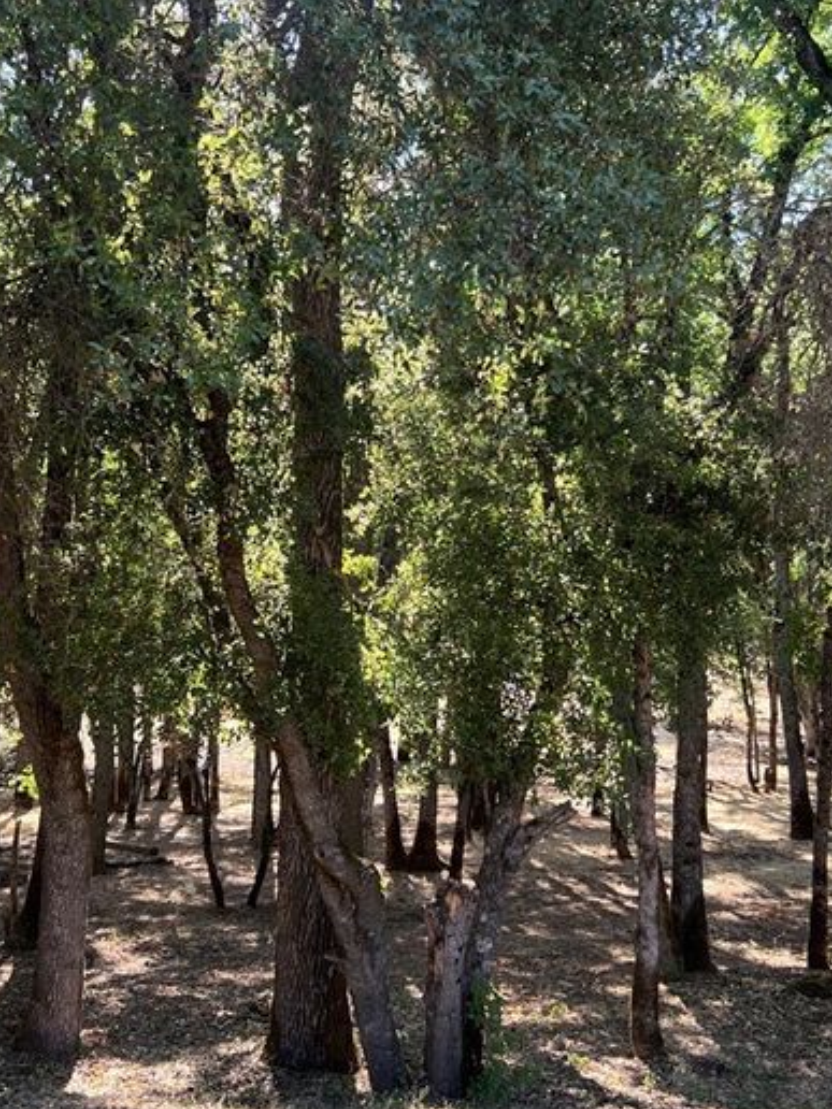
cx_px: 428
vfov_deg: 43.8
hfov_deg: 33.6
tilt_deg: +6.8
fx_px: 1378
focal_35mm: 43
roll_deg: -0.2
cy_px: 502
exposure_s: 1/164
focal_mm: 5.7
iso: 40
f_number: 1.5
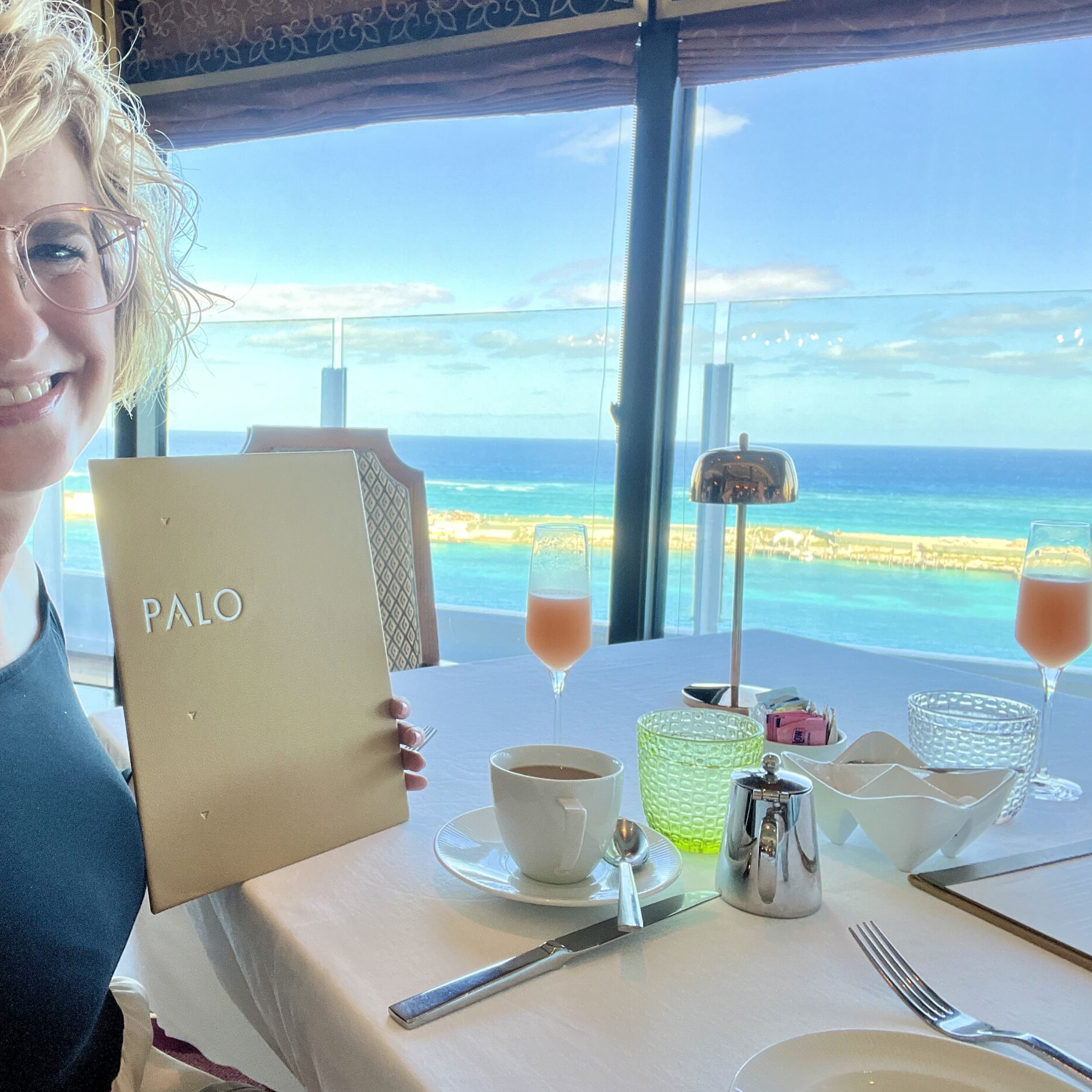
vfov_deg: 57.3
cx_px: 389
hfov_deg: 56.4
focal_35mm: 28
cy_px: 530
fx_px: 999
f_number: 2.2
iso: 50
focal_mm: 2.71
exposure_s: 1/61
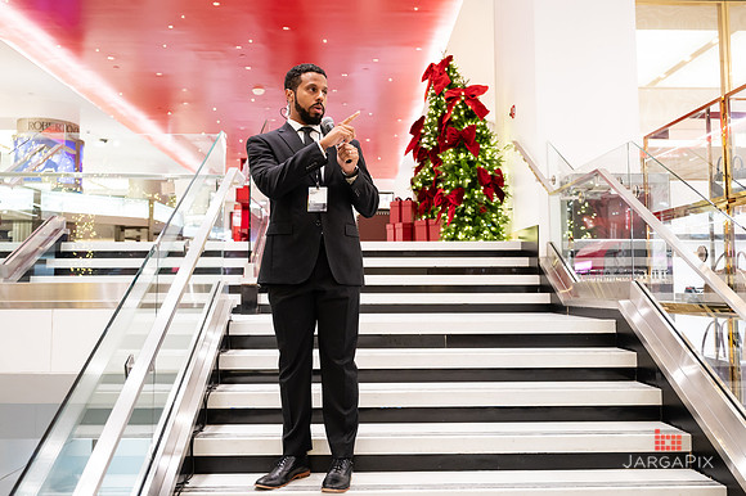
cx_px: 375
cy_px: 231
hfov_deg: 57.4
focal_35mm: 33
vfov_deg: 40.0
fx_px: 681
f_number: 3.2
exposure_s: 1/160
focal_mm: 29.5
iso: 1250
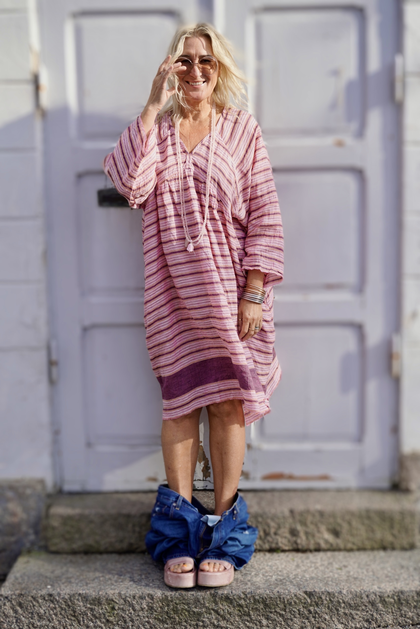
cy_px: 314
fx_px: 761
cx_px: 210
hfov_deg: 30.9
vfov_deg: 45.0
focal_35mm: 44
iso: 100
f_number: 5
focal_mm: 29
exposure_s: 1/320
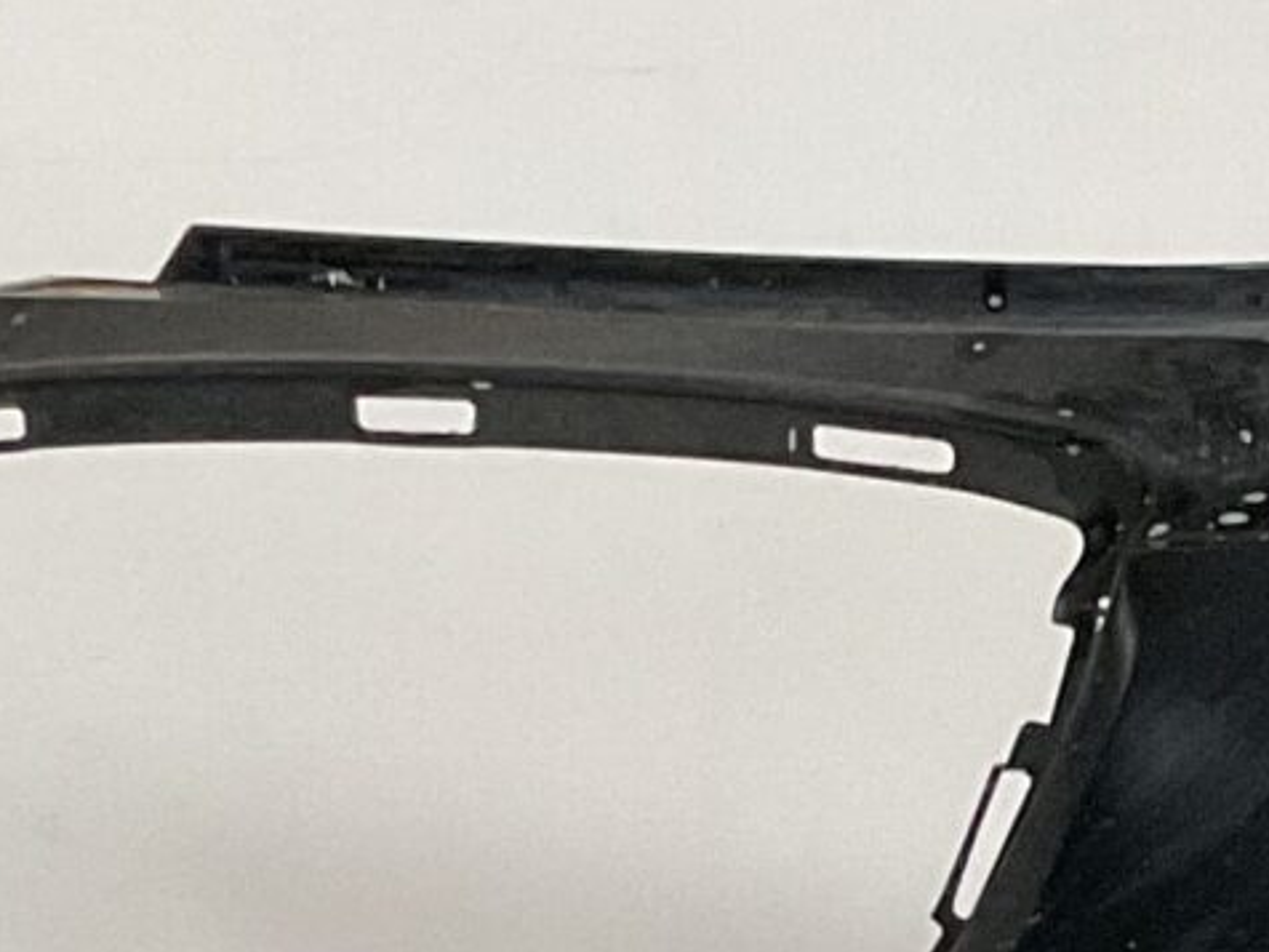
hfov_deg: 12.5
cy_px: 997
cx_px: 1354
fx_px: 5719
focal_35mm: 156
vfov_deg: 9.4
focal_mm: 3
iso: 250
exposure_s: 1/60
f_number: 1.8
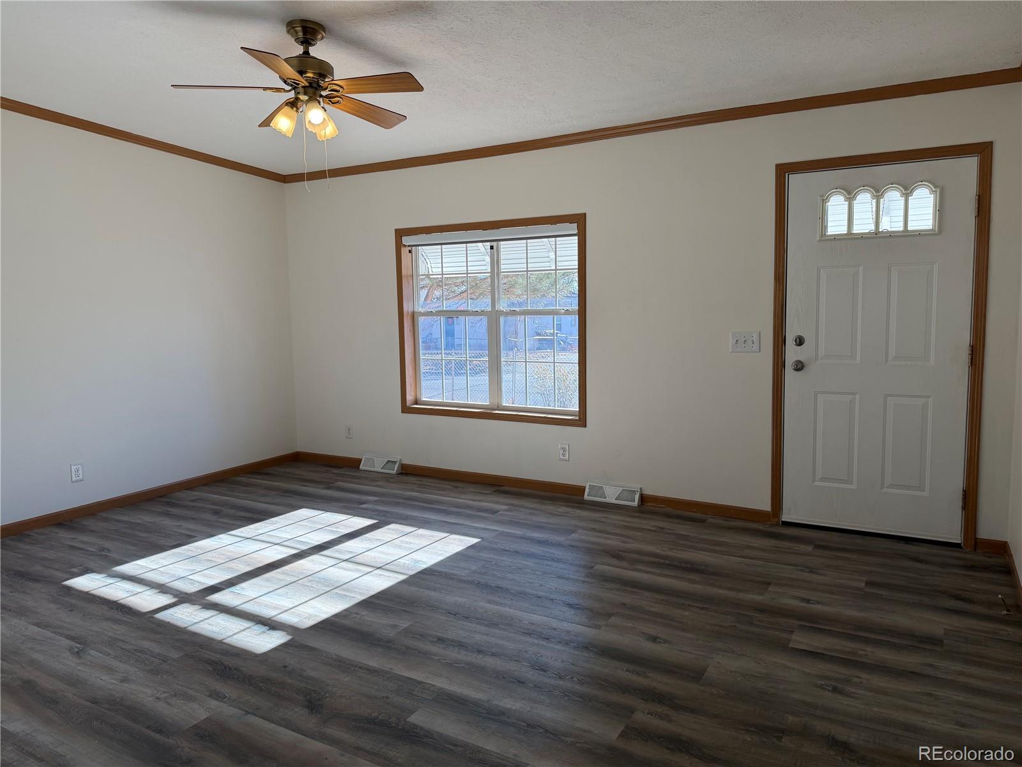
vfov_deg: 56.8
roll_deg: +1.0
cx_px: 511
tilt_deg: -4.6
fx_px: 709
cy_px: 384
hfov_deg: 71.6
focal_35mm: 24
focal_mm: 6.76
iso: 100
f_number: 1.78
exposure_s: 1/476
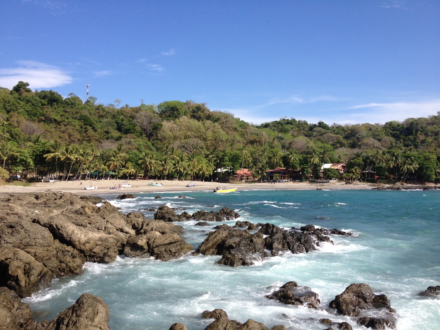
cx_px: 220
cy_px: 165
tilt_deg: -1.5
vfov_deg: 40.7
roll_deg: -0.1
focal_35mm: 35
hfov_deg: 52.6
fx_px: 445
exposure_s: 1/1623
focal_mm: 4.28
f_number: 2.4
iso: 50
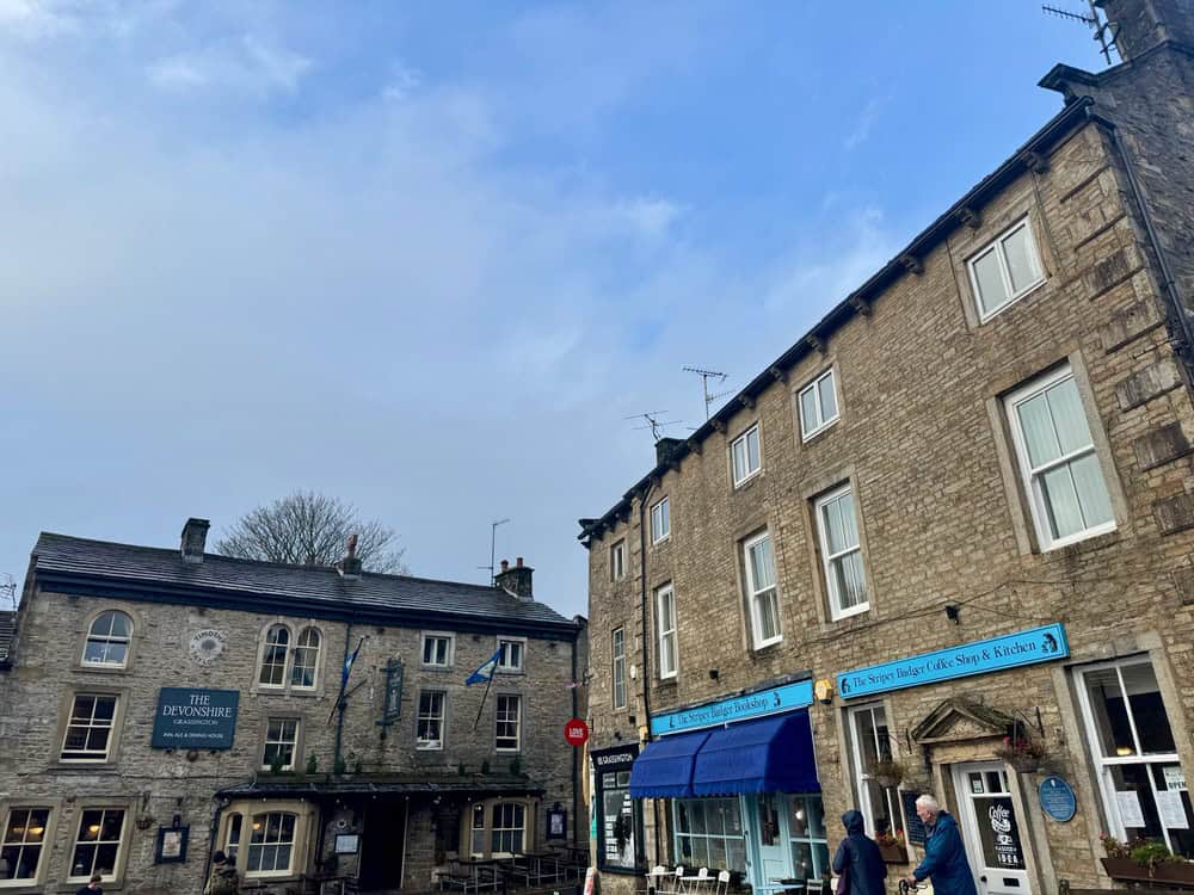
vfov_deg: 56.8
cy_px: 448
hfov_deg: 71.6
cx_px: 597
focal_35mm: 24
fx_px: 828
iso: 80
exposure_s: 1/1869
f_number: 1.8
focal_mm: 6.8
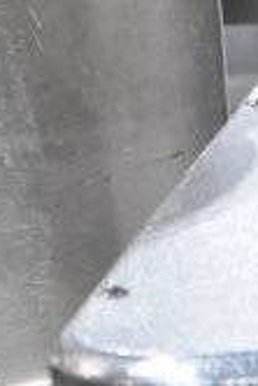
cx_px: 604
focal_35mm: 165
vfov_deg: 10.4
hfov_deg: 7.8
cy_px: 989
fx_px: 1770
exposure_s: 1/125
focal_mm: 20
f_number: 5.6
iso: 6400
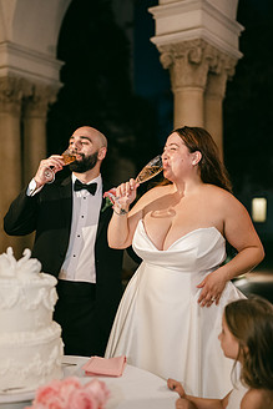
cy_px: 241
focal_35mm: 48
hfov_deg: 28.1
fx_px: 545
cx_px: 136
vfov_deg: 41.0
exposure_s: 1/125
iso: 1250
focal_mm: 35
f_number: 1.2
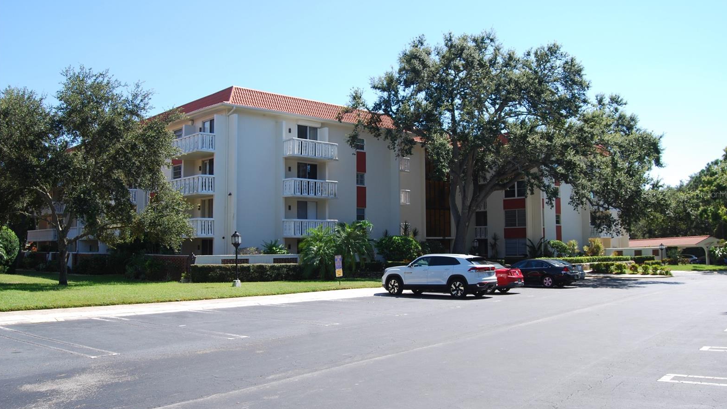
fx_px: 617
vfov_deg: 36.7
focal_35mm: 32
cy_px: 194
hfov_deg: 61.0
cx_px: 367
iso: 100
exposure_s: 1/160
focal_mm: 20
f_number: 6.3
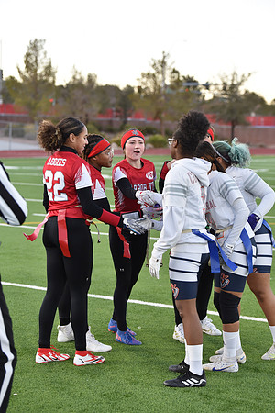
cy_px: 206
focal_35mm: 85
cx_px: 138
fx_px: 974
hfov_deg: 16.1
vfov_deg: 23.9
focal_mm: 85
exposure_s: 1/800
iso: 1000
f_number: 2.8
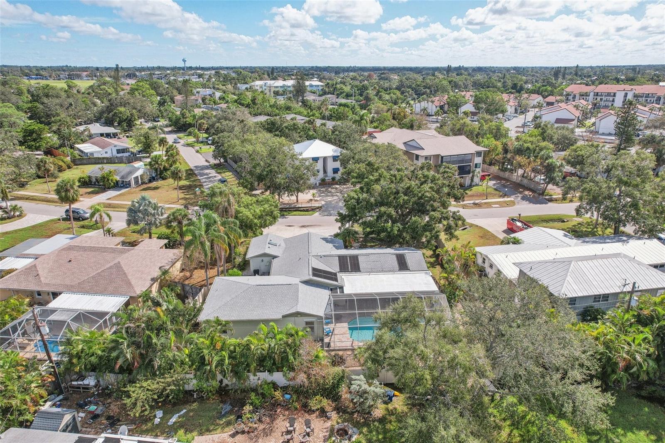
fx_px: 406
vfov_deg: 57.2
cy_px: 222
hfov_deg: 78.6
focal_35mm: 22
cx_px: 332
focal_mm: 8.4
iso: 100
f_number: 2.8
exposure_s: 1/2000
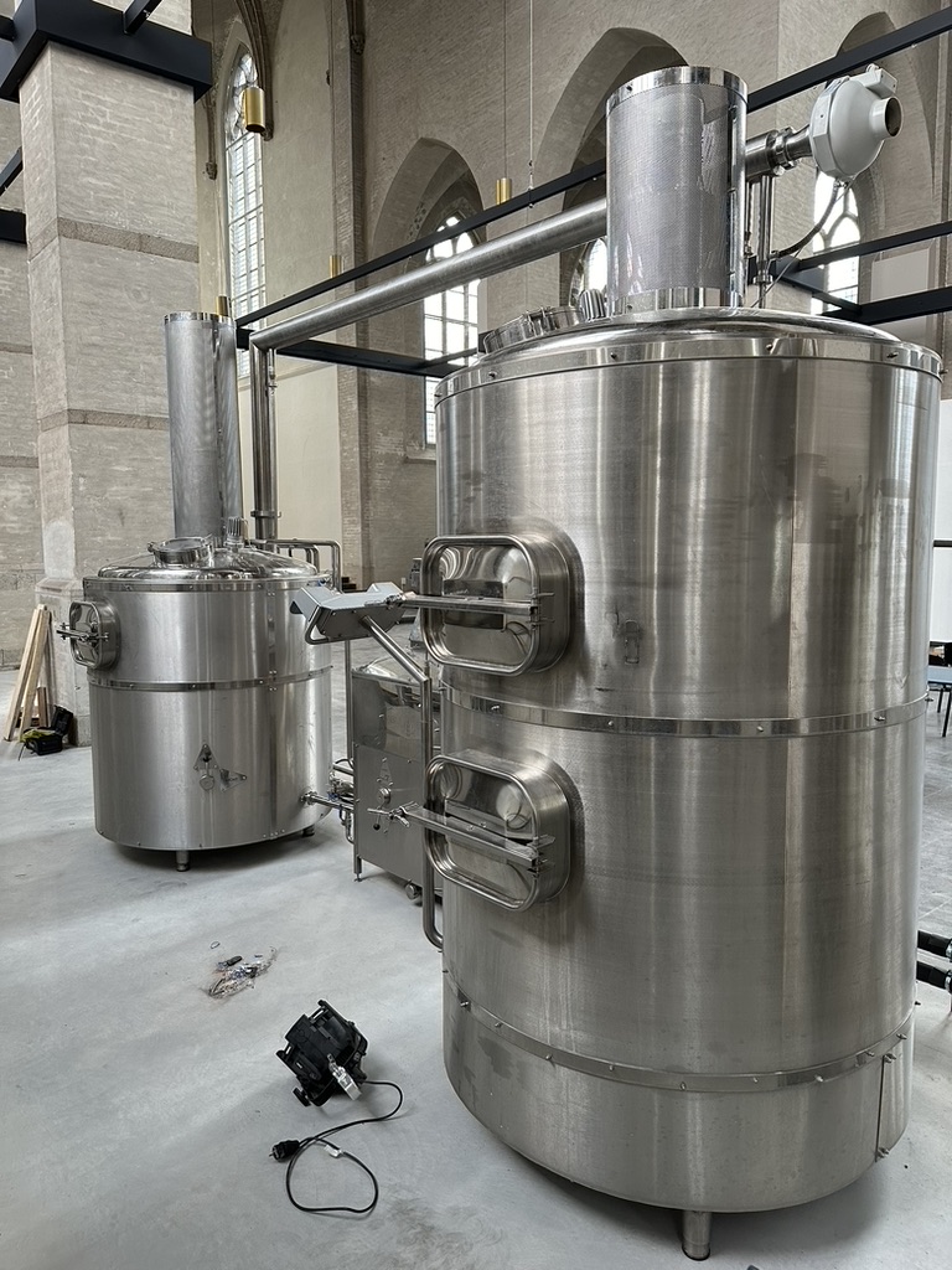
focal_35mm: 24
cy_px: 635
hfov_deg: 56.8
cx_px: 476
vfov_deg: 71.6
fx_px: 880
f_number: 1.78
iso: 250
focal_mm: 6.86
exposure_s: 1/97
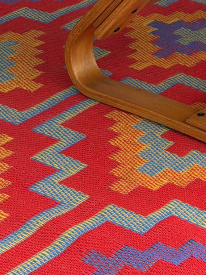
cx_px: 322
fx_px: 1286
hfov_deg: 8.9
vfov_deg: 11.8
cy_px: -116
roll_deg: -1.1
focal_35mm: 162
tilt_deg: -15.7
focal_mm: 6.76
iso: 64
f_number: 1.78
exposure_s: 1/342
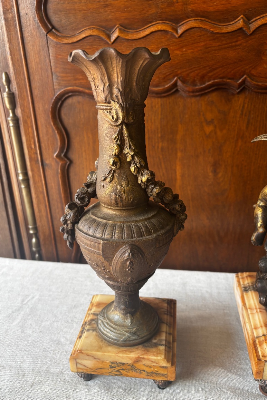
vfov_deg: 65.5
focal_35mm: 28
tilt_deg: -22.3
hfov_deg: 46.4
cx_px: 134
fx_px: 311
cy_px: 206
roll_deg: +2.2
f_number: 1.6
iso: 80
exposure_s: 1/100
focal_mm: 5.96
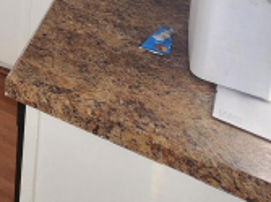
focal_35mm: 52
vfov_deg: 20.2
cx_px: -148
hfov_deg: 25.8
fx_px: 407
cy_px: -160
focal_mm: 2.2
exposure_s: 1/60
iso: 50
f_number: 2.2
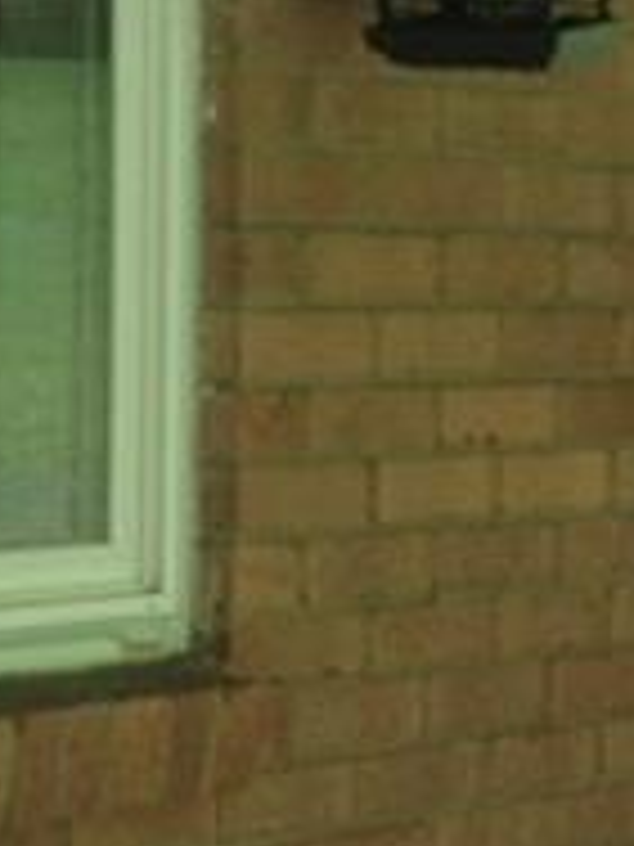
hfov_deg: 7.7
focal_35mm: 190
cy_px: 585
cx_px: 935
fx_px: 4640
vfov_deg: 10.4
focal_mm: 4.28
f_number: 2.4
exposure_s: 1/142
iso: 50
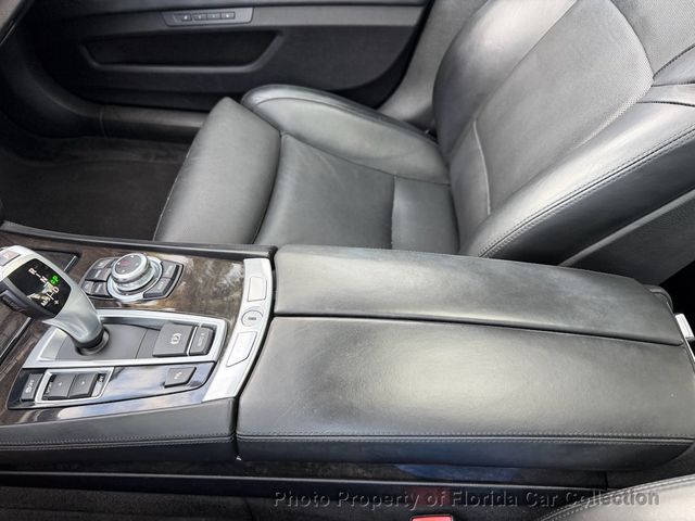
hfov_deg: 71.6
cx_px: 348
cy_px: 260
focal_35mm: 24
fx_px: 482
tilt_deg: -48.4
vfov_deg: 56.8
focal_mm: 6.76
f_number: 1.78
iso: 200
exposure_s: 1/69
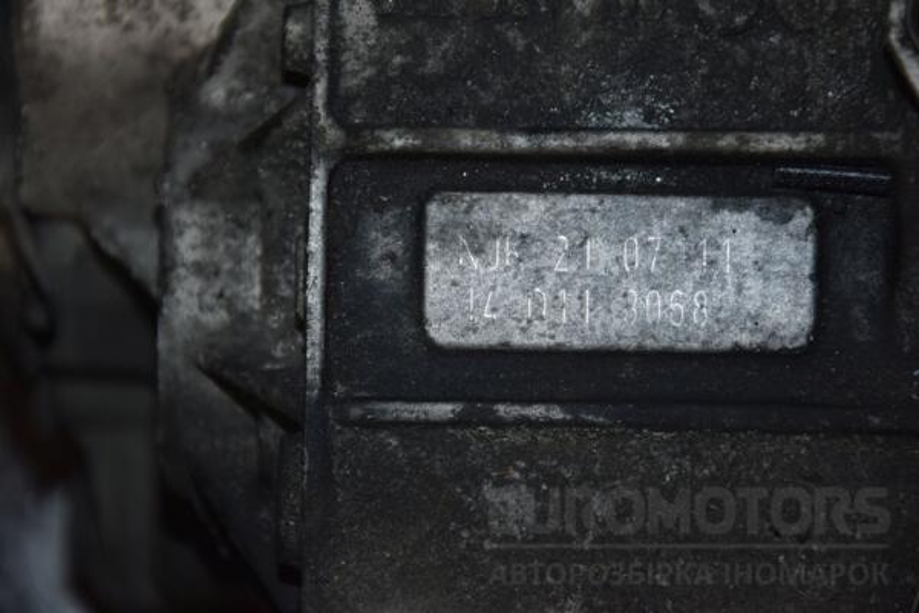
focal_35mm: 158
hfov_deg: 13.0
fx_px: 4020
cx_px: 460
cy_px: 306
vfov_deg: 8.7
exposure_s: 1/60
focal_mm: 105
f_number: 5.6
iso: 800
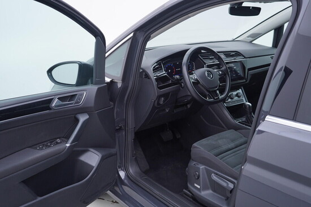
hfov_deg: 53.1
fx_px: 311
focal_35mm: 36
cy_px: 104
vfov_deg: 36.9
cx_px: 156
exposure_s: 1/50
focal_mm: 24
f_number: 3.2
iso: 125
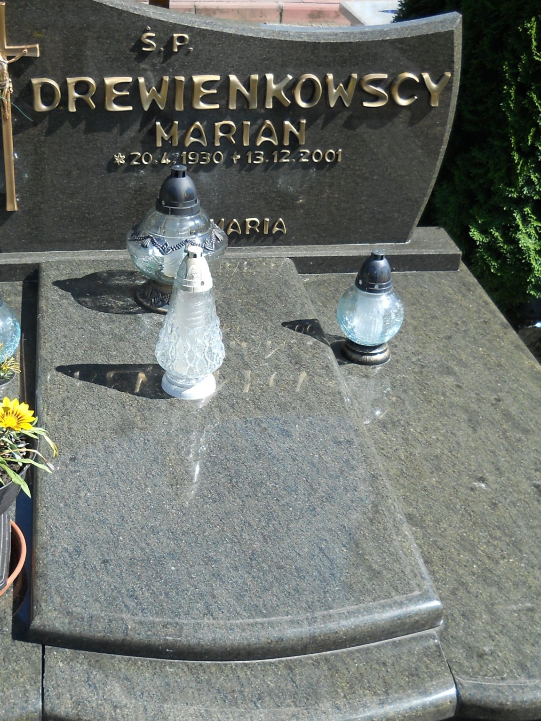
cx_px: 199
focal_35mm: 52
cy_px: 380
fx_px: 1083
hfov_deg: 27.9
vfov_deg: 36.8
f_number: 5.5
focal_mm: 6.72
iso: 80
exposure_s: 1/160
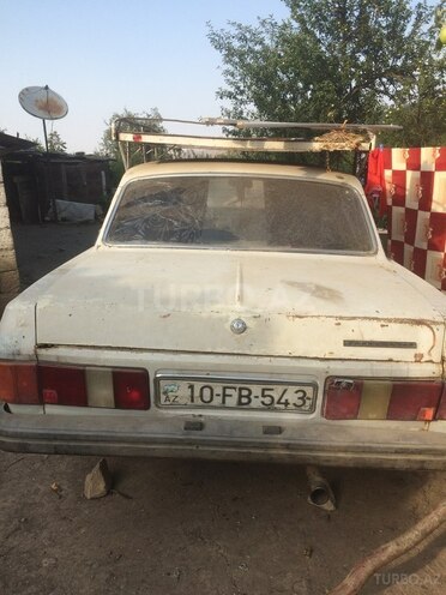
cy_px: 298
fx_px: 498
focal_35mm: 29
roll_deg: +2.9
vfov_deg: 61.7
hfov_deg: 48.2
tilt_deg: -19.0
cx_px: 223
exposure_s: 1/1026
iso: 32
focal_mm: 4.15
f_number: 2.2
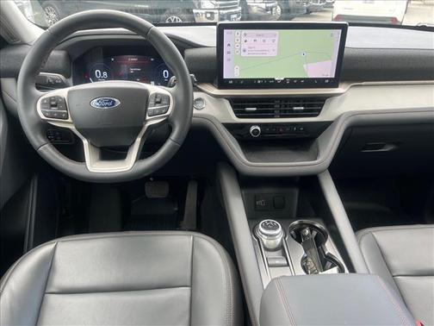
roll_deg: -2.3
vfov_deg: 53.1
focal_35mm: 26
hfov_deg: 67.3
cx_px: 217
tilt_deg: -29.8
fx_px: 326
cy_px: 163
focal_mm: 5.1
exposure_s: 1/122
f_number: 1.6
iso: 40
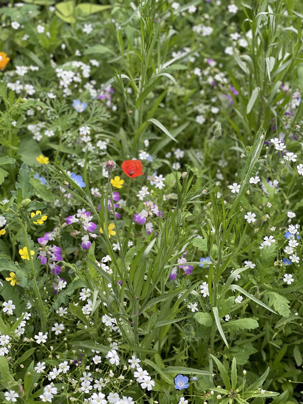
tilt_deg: -51.7
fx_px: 828
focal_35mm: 71
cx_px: 156
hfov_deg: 20.7
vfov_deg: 27.4
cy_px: 206
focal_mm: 7.5
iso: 25
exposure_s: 1/121
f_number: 2.2
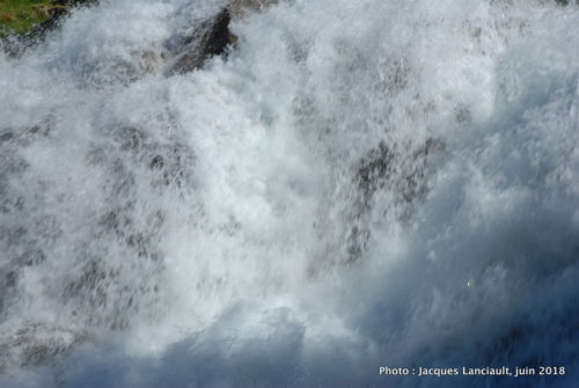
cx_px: 290
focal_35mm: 82
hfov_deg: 24.6
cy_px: 194
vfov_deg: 16.6
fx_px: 1329
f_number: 16
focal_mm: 55
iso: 100
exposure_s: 1/125
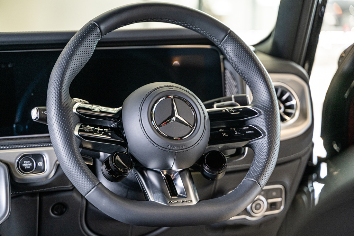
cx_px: 177
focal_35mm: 75
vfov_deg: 18.2
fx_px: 737
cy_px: 118
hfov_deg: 27.0
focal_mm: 75
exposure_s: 1/160
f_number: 2.8
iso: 1600
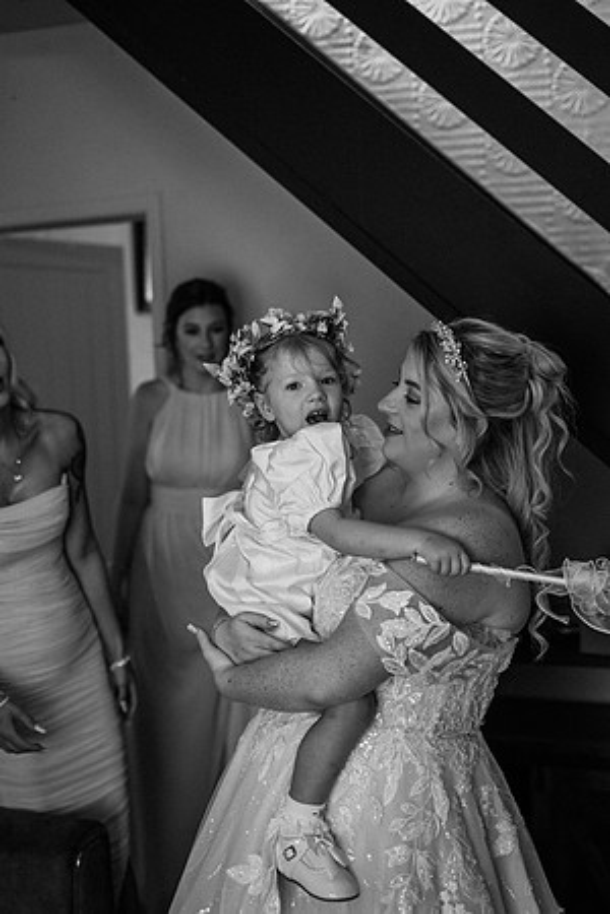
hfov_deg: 27.0
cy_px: 457
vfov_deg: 39.6
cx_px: 305
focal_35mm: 50
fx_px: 1271
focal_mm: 50
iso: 800
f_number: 2.2
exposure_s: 1/200
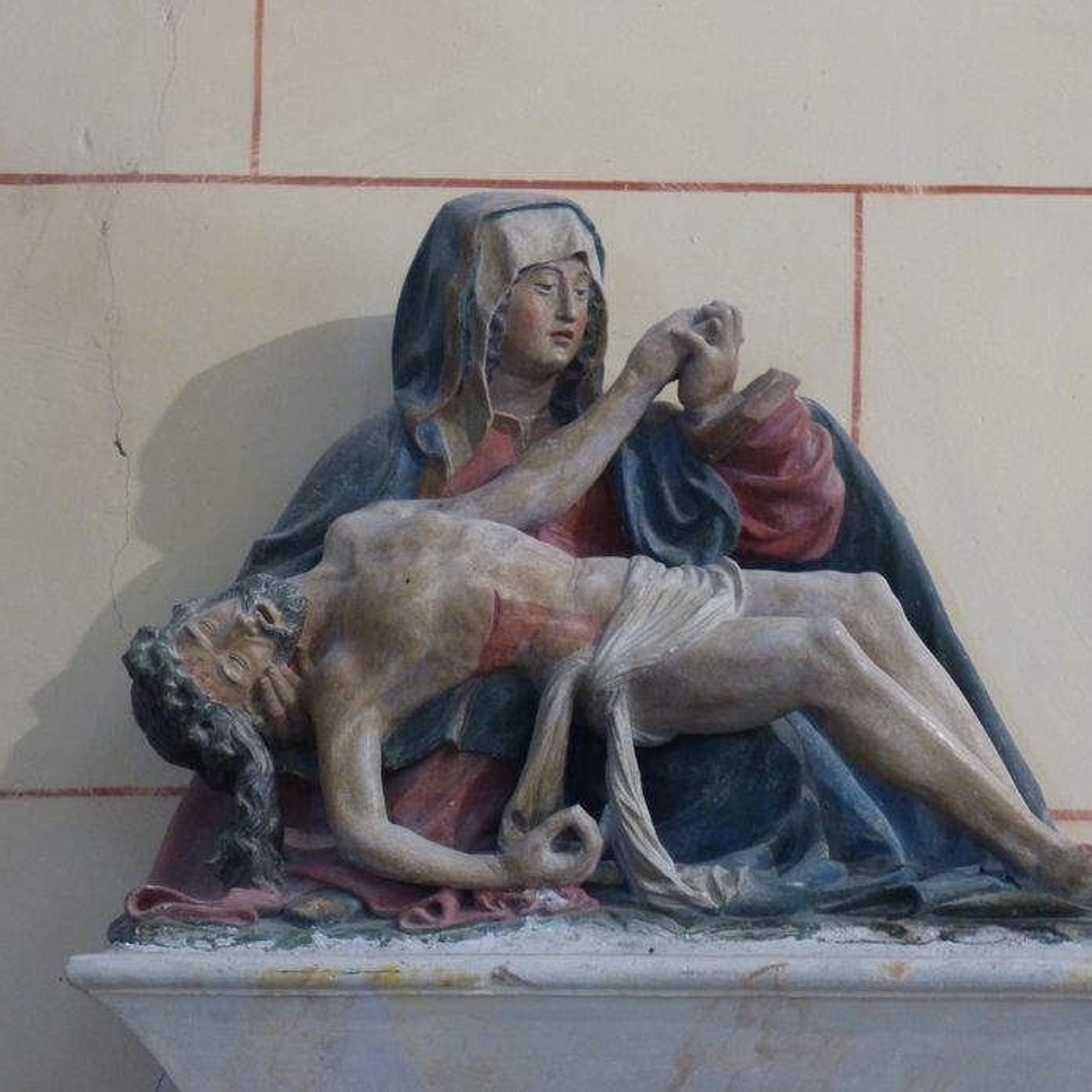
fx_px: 4247
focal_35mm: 119
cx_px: 582
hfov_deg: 14.7
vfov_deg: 14.7
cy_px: 544
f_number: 3.5
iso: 400
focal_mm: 18.2
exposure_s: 1/8
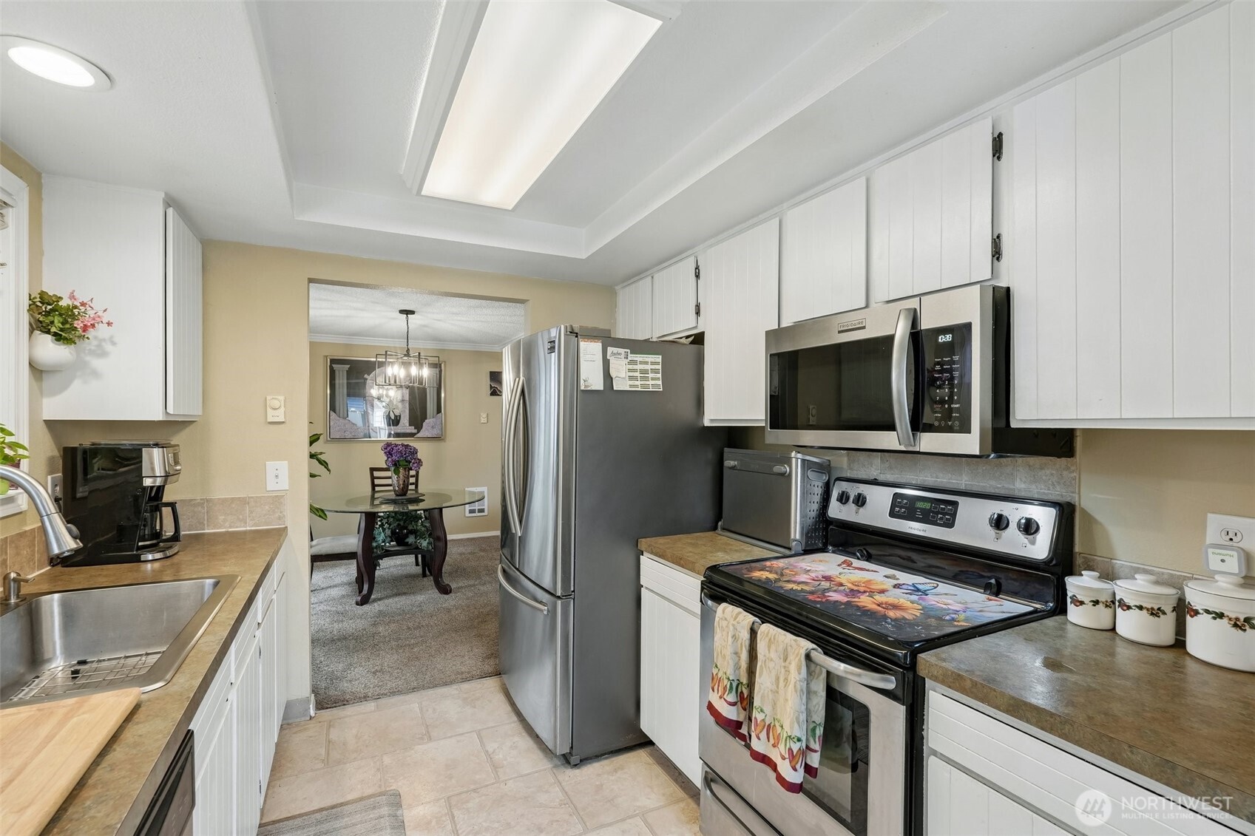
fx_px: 558
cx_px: 628
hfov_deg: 96.7
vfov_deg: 73.7
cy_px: 418
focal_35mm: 16
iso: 400
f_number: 8
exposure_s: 1/13
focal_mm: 16
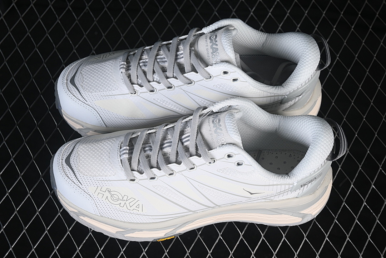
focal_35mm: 75
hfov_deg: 27.0
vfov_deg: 18.2
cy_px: 129
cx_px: 193
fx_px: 804
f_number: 7.1
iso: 160
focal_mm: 50
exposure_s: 1/80
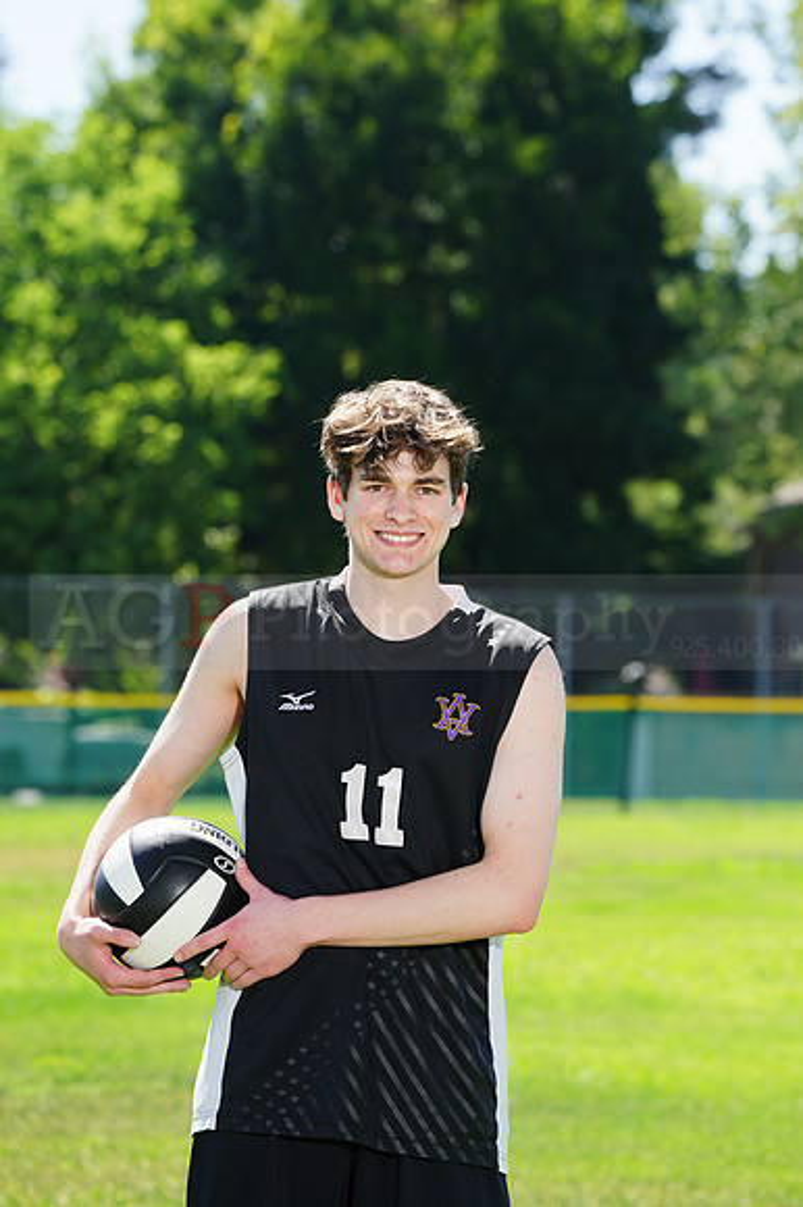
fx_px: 7771
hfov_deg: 5.9
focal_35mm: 232
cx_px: 402
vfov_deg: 8.9
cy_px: 604
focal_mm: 232
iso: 200
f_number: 10
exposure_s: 1/200
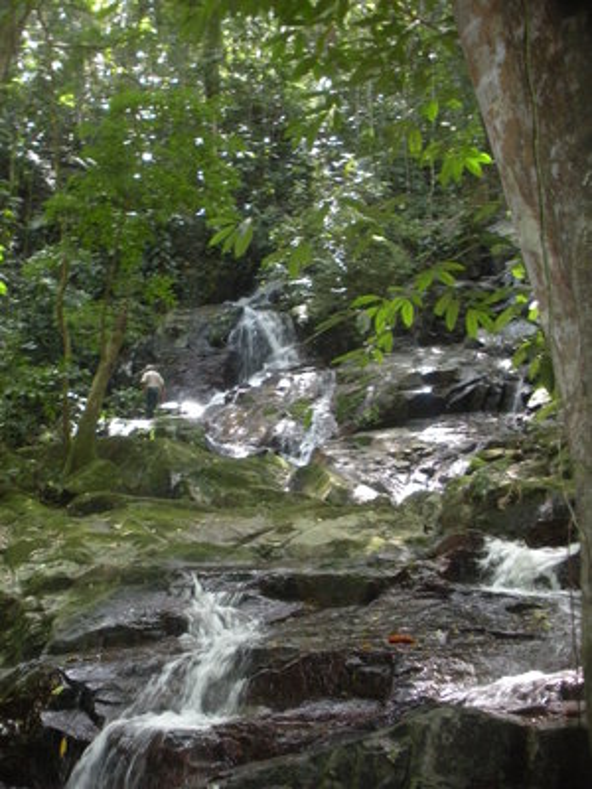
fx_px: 798
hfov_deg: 40.7
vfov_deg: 52.6
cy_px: 394
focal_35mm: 35
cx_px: 296
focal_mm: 6.3
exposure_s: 1/30
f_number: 3.5
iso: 483
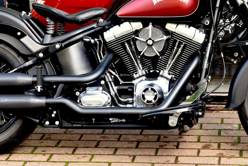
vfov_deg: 11.9
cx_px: 141
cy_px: 38
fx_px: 792
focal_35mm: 115
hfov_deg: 17.8
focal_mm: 62
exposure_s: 1/100
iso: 500
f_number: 5
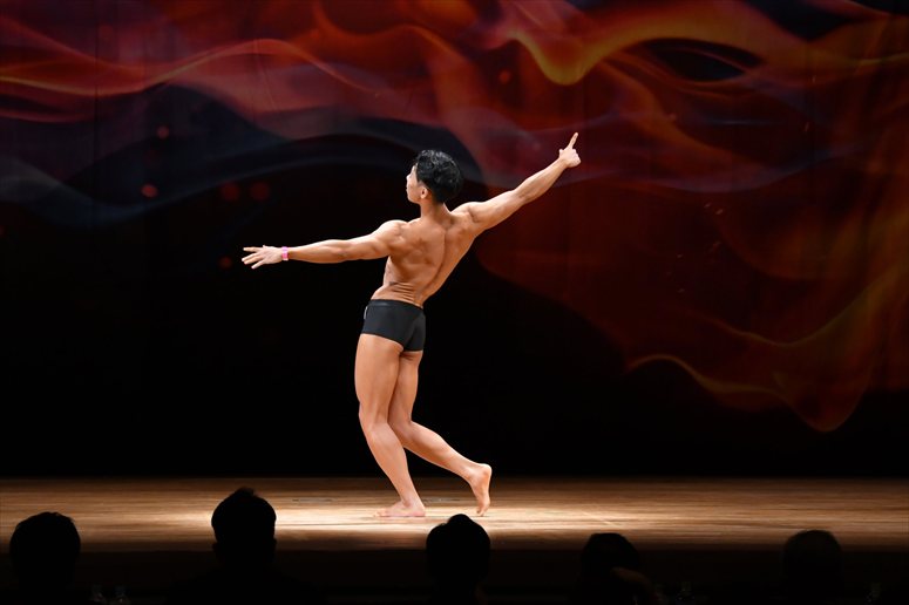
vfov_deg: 7.5
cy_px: 302
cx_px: 454
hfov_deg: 11.2
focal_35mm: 183
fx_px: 4619
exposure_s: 1/400
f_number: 5.6
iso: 3200
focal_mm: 122
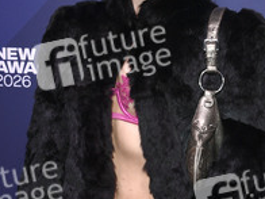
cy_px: 126
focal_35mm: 114
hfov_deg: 17.3
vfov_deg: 13.0
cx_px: 141
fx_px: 873
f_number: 5.6
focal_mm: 58
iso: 800
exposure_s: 1/250
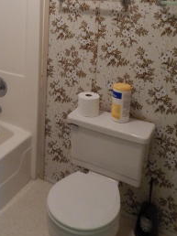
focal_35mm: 41
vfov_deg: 42.5
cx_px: 38
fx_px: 280
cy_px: 29
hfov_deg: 34.1
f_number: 3
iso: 400
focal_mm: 4
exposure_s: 1/25
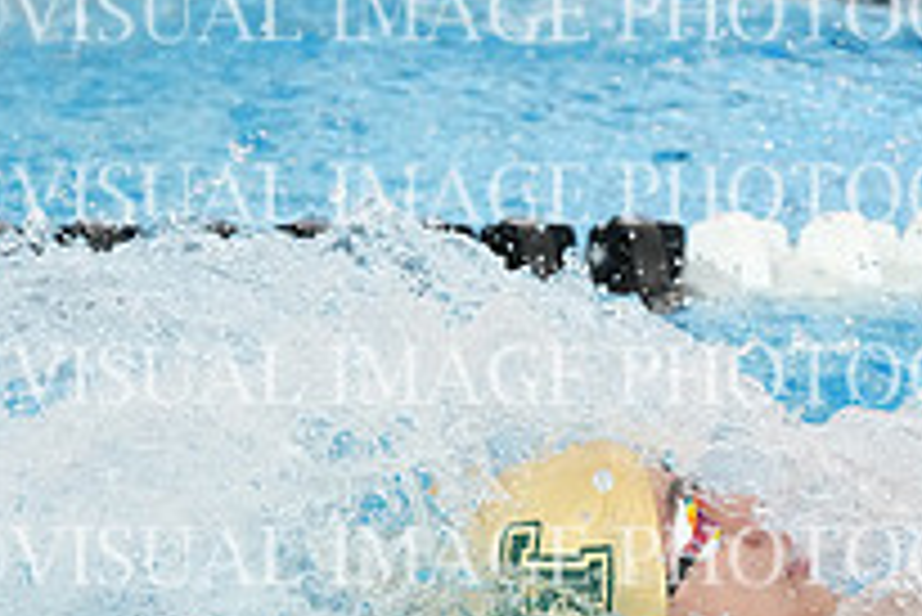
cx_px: 594
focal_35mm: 302
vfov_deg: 4.6
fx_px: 7740
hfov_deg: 6.8
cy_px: 465
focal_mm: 107
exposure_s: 1/1250
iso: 5000
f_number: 4
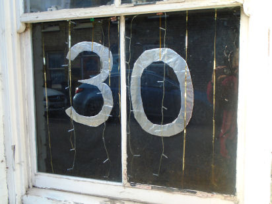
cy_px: 102
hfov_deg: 51.4
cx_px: 136
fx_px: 283
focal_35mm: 36
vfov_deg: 39.7
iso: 100
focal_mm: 6.4
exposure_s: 1/100
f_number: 3.8
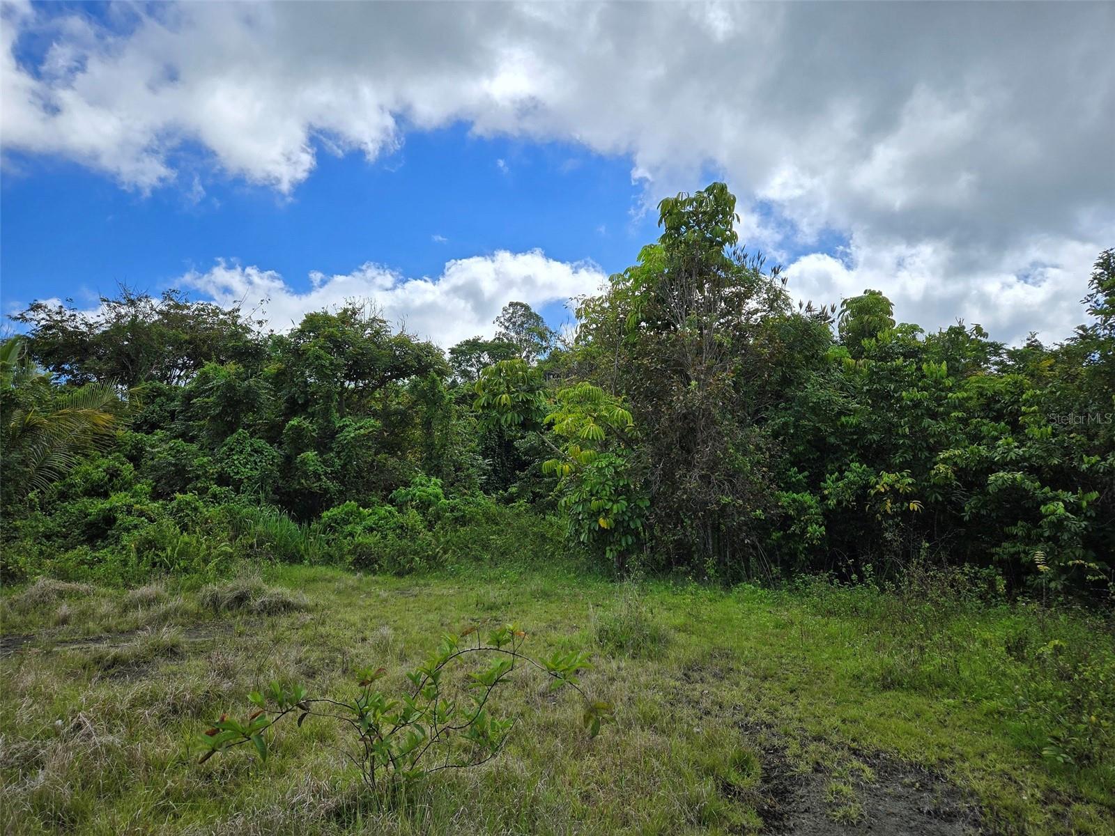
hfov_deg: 73.9
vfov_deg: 58.9
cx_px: 558
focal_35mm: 23
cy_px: 418
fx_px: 741
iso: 25
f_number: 1.8
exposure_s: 1/2397
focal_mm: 5.4
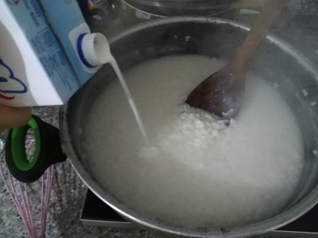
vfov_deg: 56.8
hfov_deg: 71.6
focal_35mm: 24
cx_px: 159
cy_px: 119
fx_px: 221
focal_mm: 3.94
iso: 2500
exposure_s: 1/13
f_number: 1.9
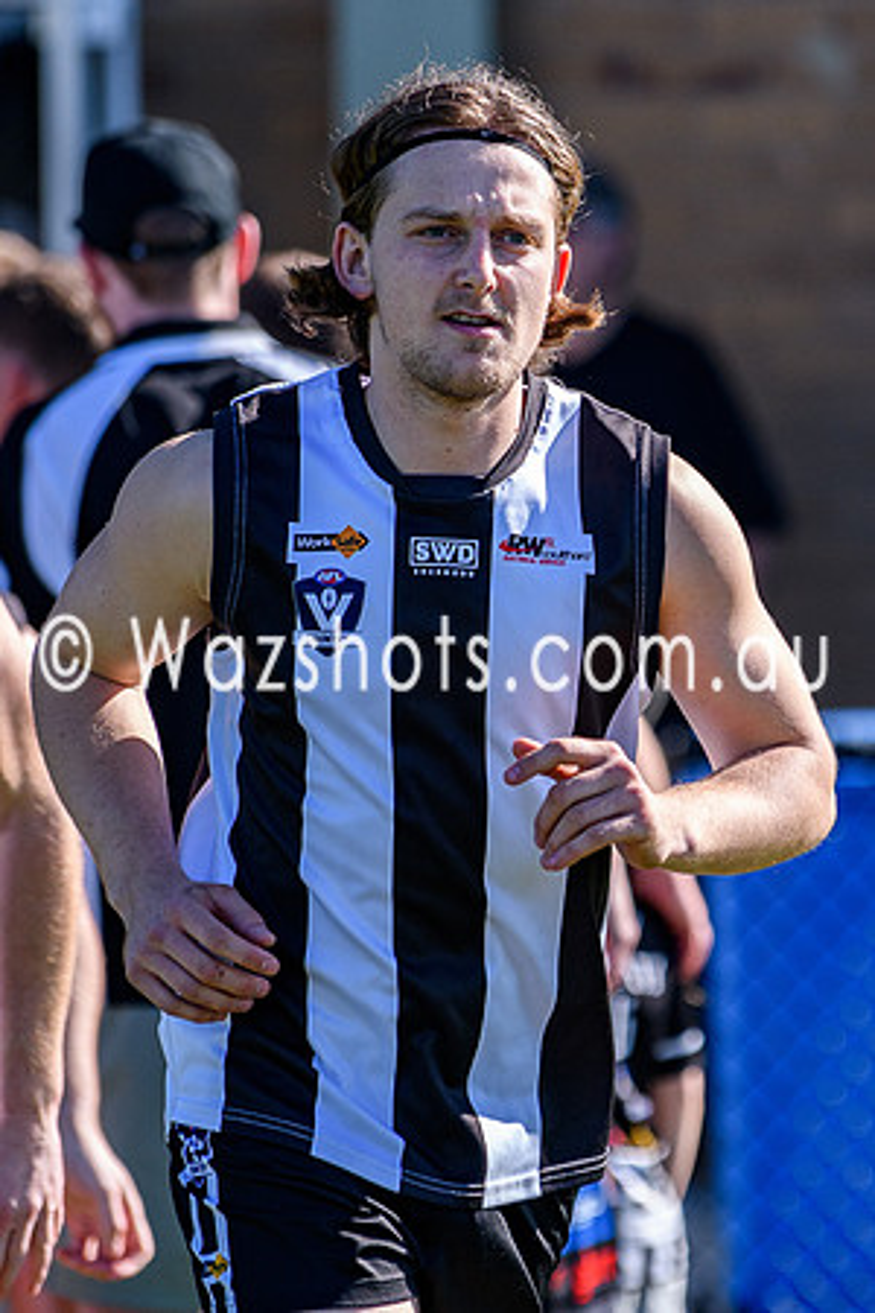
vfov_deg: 4.1
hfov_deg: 2.8
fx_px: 18143
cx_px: 765
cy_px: 689
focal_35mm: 498
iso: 320
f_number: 2.8
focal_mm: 170
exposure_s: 1/3200
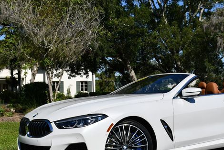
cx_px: 152
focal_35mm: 60
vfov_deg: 22.6
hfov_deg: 33.0
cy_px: 94
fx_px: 374
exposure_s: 1/400
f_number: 10
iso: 100
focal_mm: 22
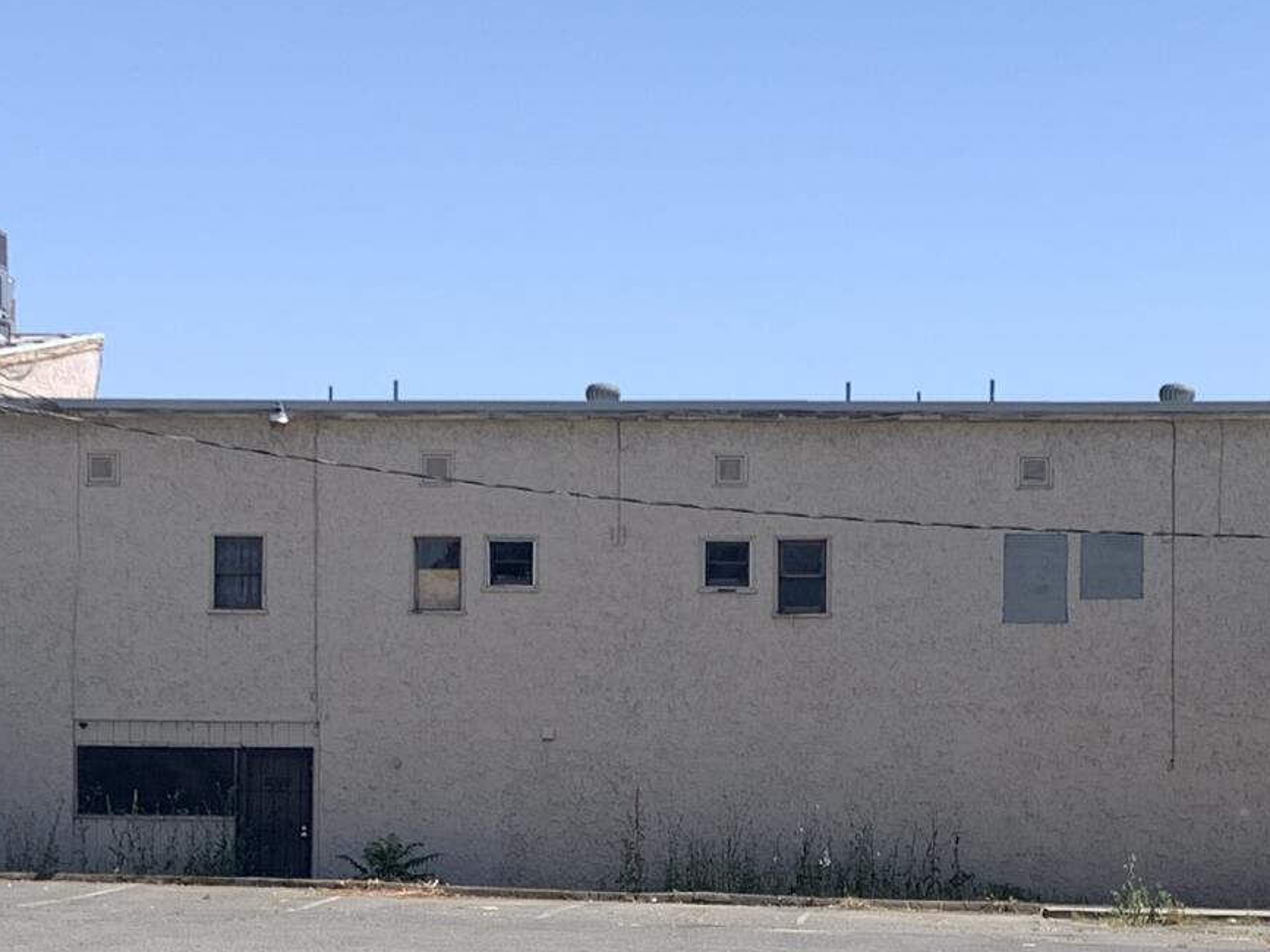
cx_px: 708
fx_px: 3301
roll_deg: -0.8
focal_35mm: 90
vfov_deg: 16.3
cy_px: 704
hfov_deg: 21.8
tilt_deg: +0.7
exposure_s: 1/2833
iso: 25
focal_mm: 4.25
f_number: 1.8
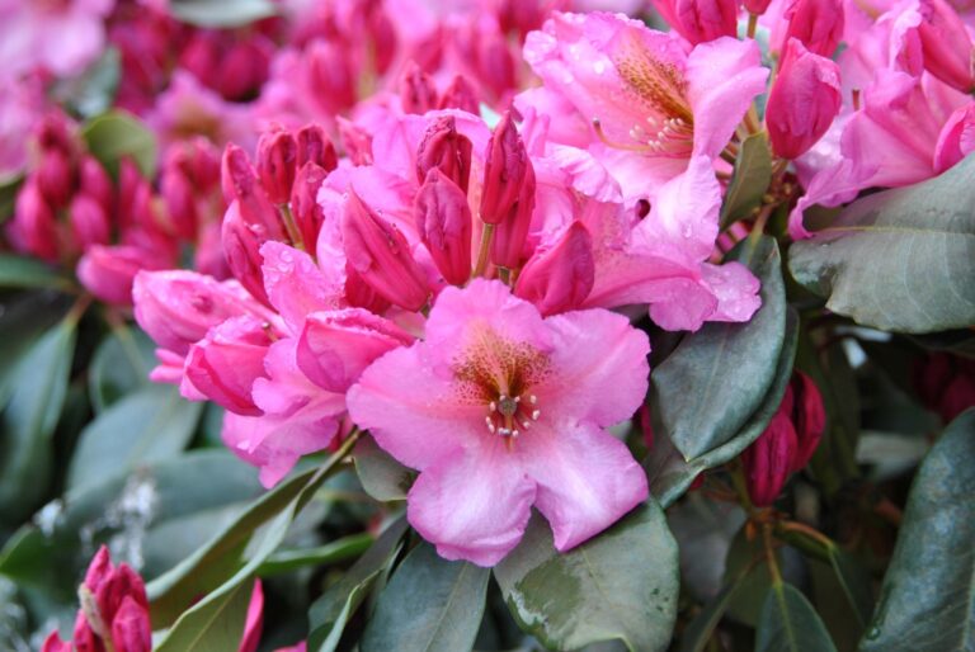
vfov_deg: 17.5
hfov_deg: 26.0
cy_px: 326
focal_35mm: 78
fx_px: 2115
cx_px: 488
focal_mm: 52
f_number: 5.6
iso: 200
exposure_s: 1/125
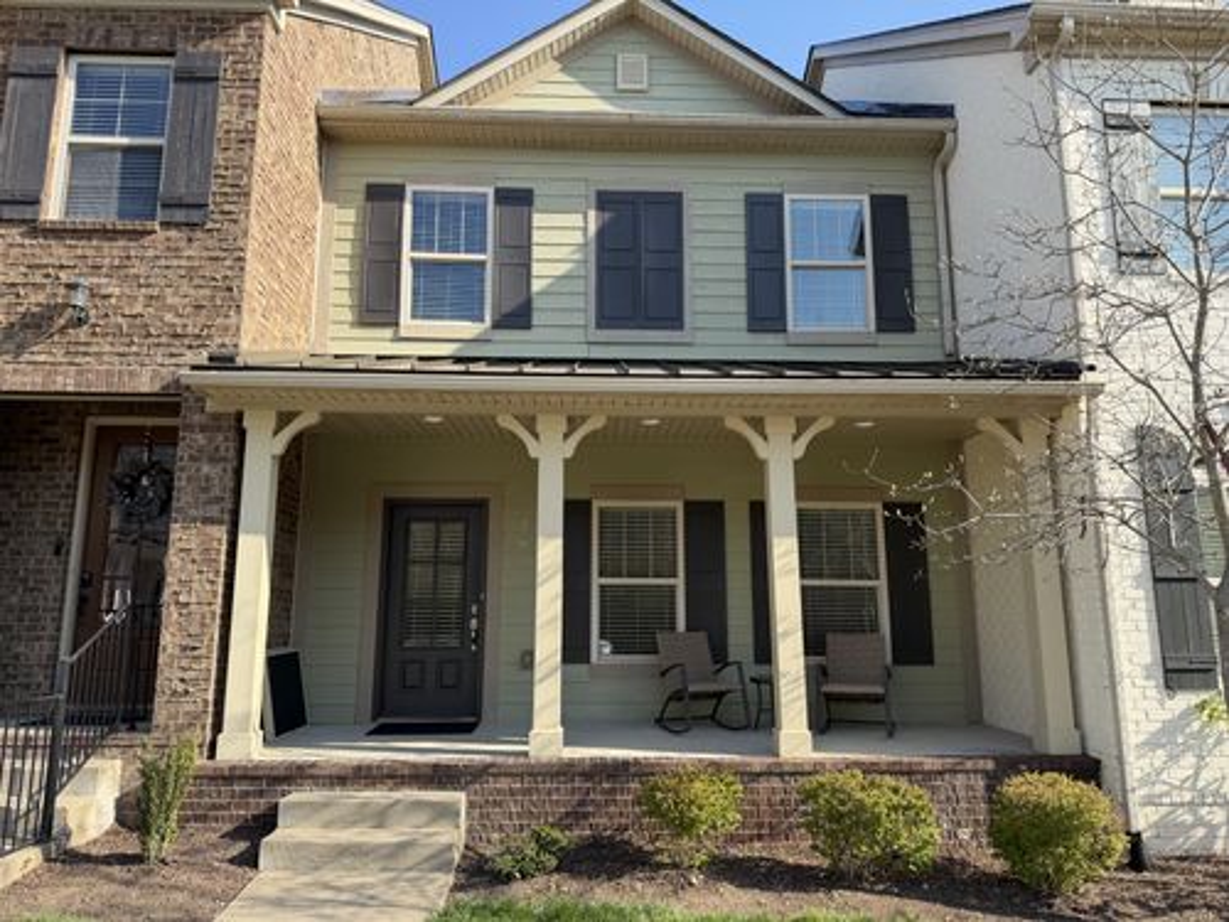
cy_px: 461
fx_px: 852
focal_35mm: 24
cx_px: 614
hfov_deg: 71.6
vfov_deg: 56.8
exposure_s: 1/1653
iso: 80
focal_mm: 6.76
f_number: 1.78
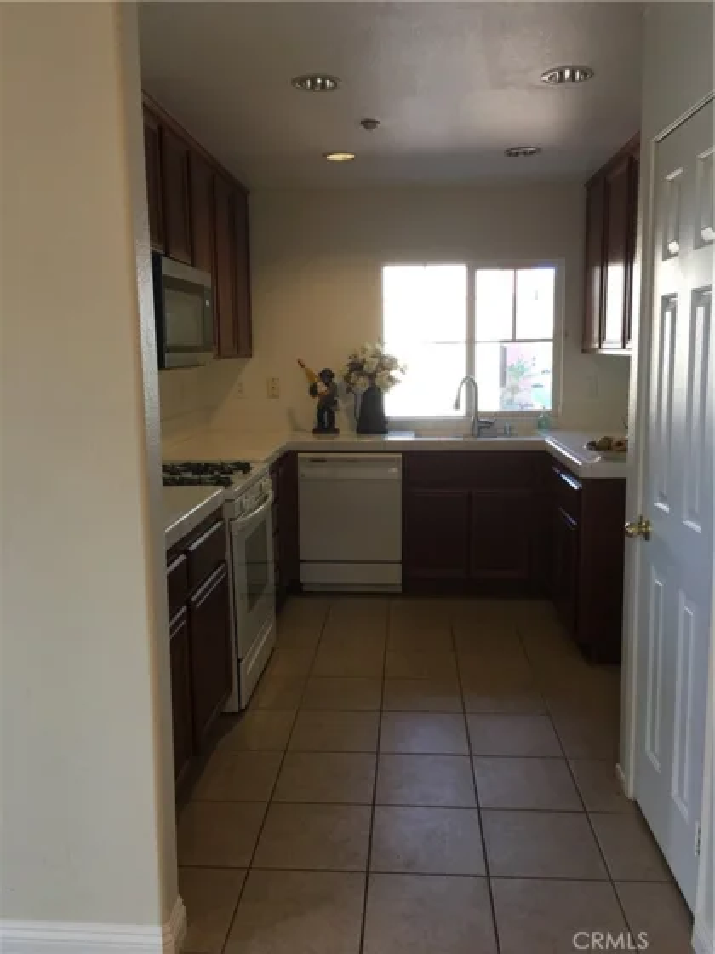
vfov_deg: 61.7
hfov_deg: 48.2
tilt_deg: -6.9
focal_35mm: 29
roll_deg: +0.7
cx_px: 358
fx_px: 799
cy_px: 477
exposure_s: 1/30
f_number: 2.2
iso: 40
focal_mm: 4.15
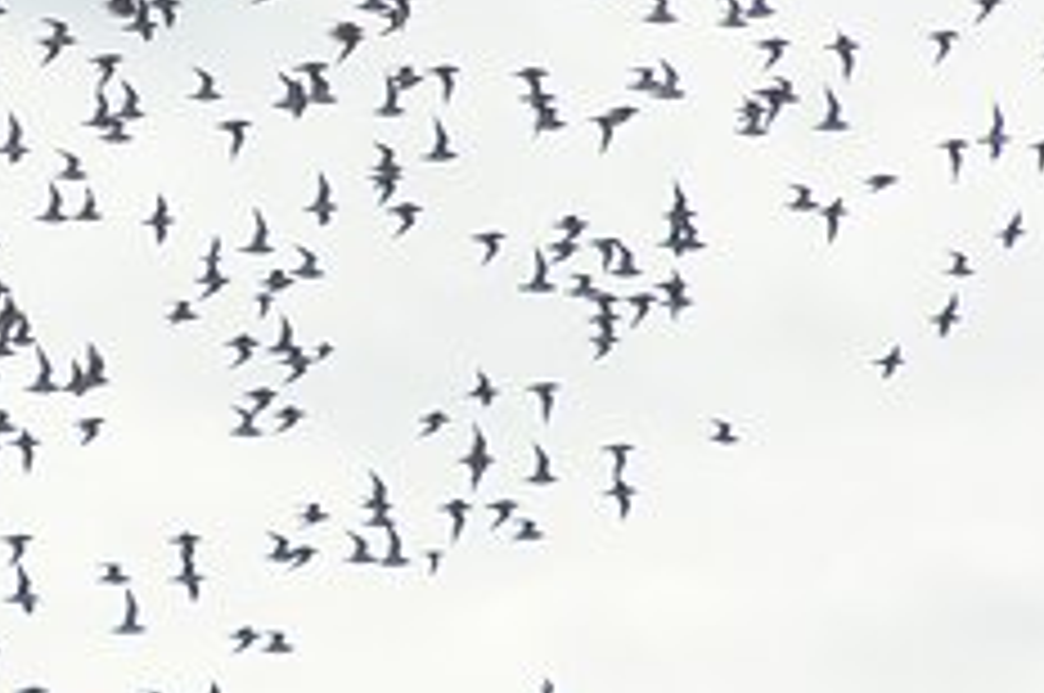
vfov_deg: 0.8
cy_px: 202
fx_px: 48015
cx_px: 86
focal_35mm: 1658
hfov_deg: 1.2
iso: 800
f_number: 11
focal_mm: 500
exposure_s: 1/4000
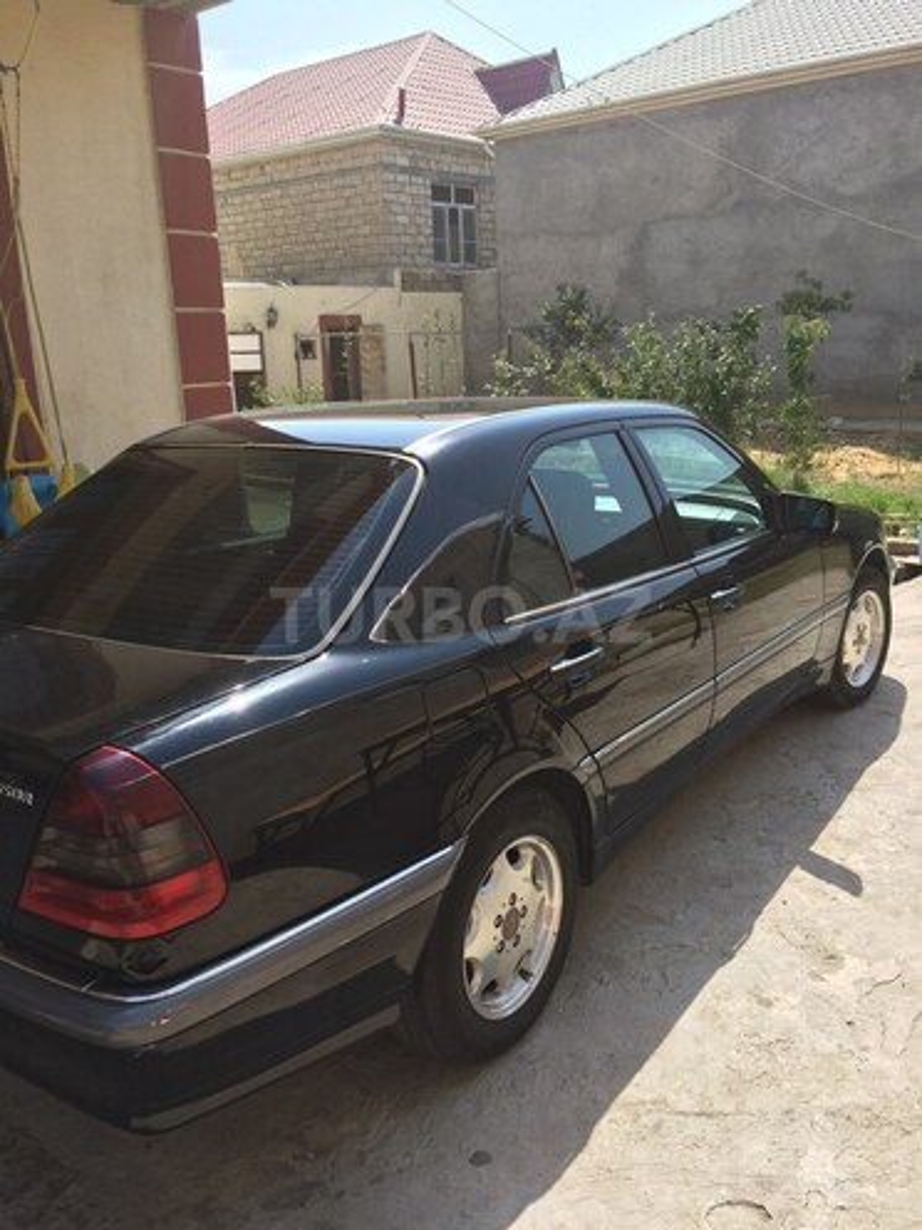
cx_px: 461
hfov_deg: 48.2
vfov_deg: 61.7
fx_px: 1030
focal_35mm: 29
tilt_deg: -16.1
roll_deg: +2.4
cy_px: 615
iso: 32
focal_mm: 4.15
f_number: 2.2
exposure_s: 1/1414
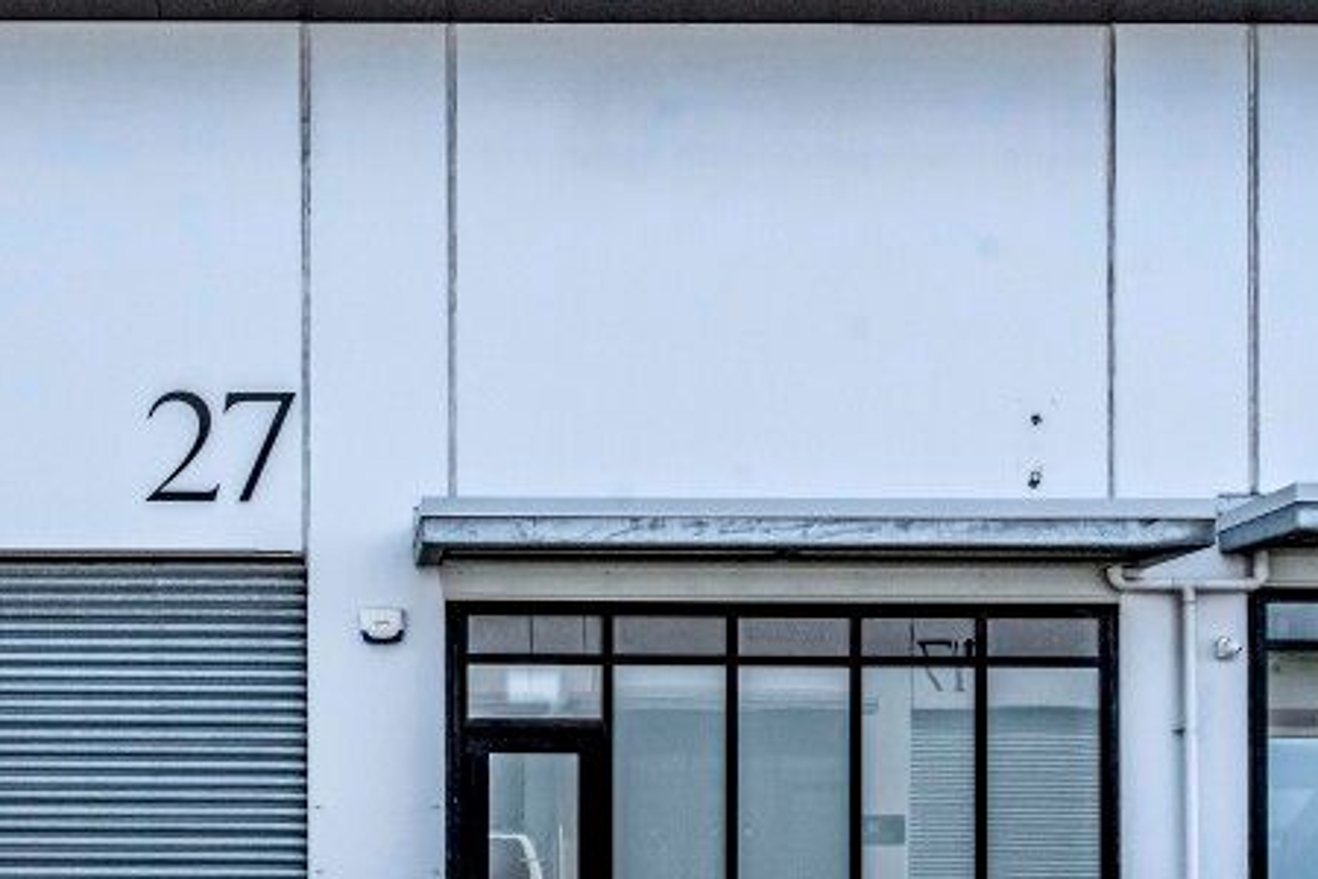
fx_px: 1806
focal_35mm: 49
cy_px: 551
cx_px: 390
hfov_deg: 39.4
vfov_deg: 27.3
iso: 640
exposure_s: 1/640
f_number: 13
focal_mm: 18.5
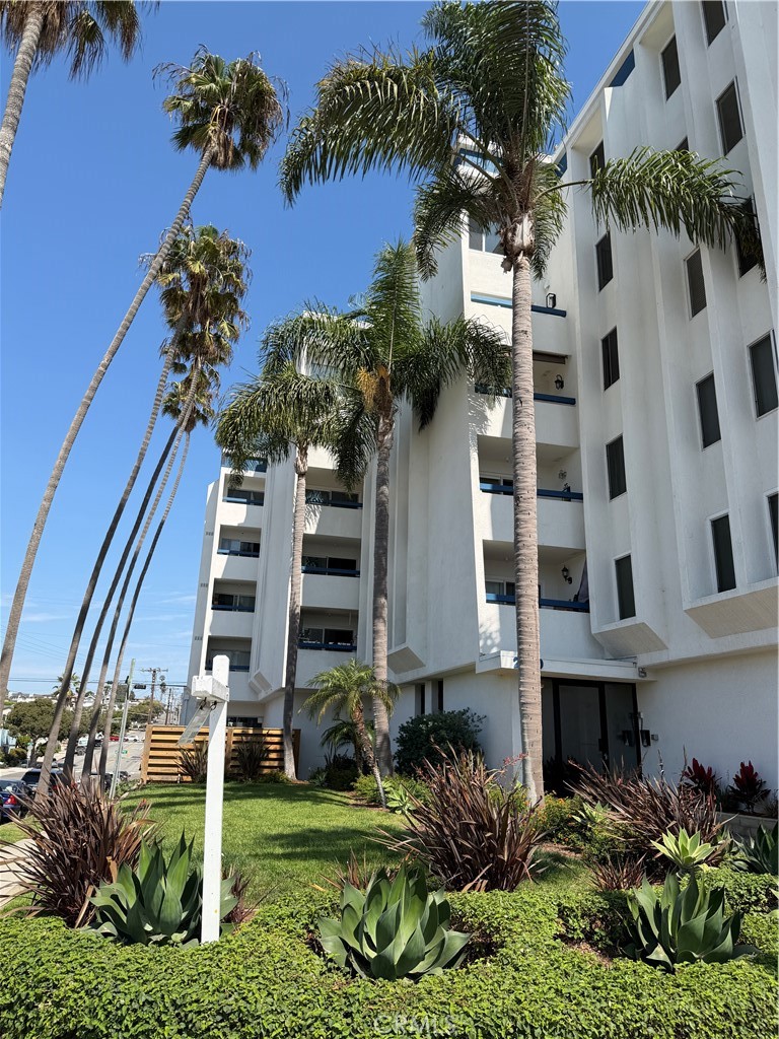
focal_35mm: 24
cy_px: 520
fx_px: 720
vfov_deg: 71.6
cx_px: 390
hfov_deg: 56.8
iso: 80
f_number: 1.78
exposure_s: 1/3759
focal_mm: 6.76
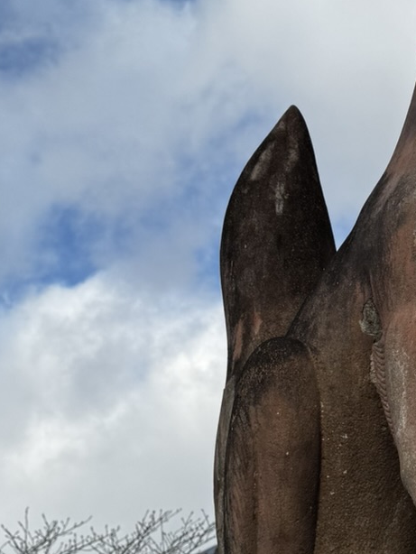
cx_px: 486
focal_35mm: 80
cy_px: 254
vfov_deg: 24.4
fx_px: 1281
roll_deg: -0.6
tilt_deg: +30.8
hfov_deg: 17.6
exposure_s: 1/3247
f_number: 1.78
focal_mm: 6.76
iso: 80
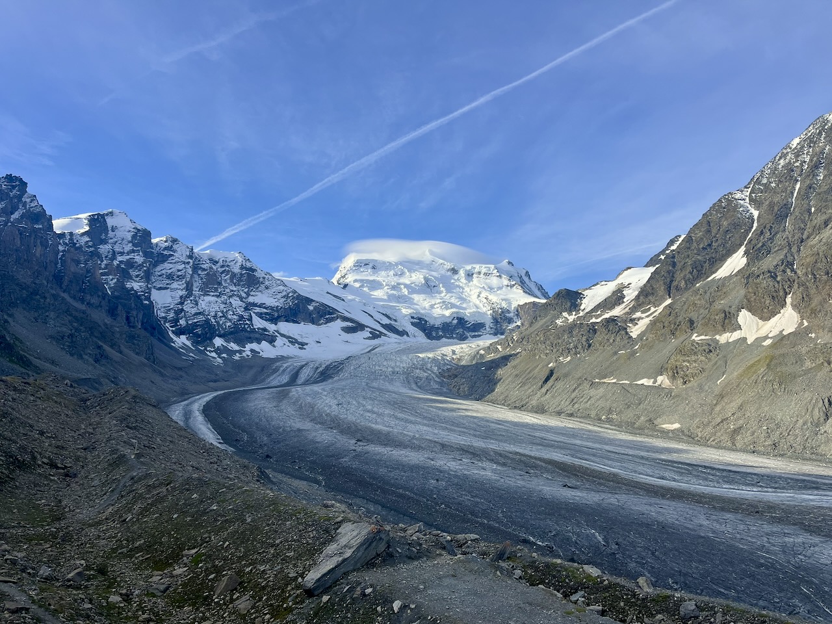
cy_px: 312
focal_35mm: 26
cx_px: 416
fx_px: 625
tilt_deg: +8.0
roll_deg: +1.1
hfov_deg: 67.3
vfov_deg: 53.1
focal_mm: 5.1
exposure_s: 1/2755
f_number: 1.6
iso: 50
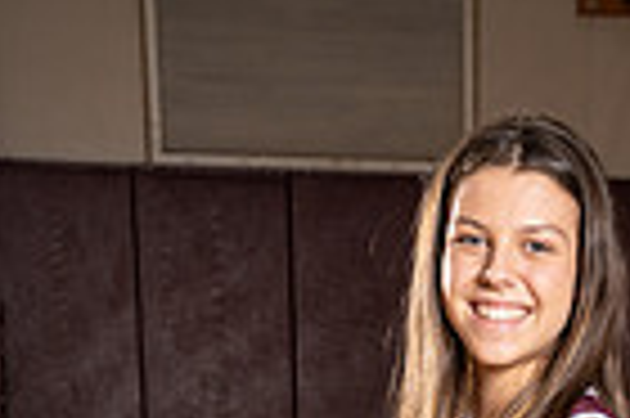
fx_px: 2132
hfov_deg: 16.7
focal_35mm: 122
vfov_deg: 9.8
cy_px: 1007
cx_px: 490
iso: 200
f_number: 5.6
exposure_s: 1/250
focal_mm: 38
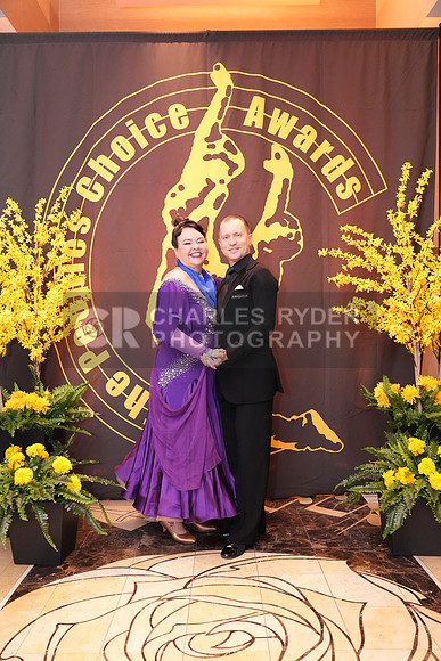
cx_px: 220
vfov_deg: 61.9
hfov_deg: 43.6
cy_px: 330
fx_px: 551
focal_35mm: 30
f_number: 4.5
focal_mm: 30
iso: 6400
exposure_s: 1/200
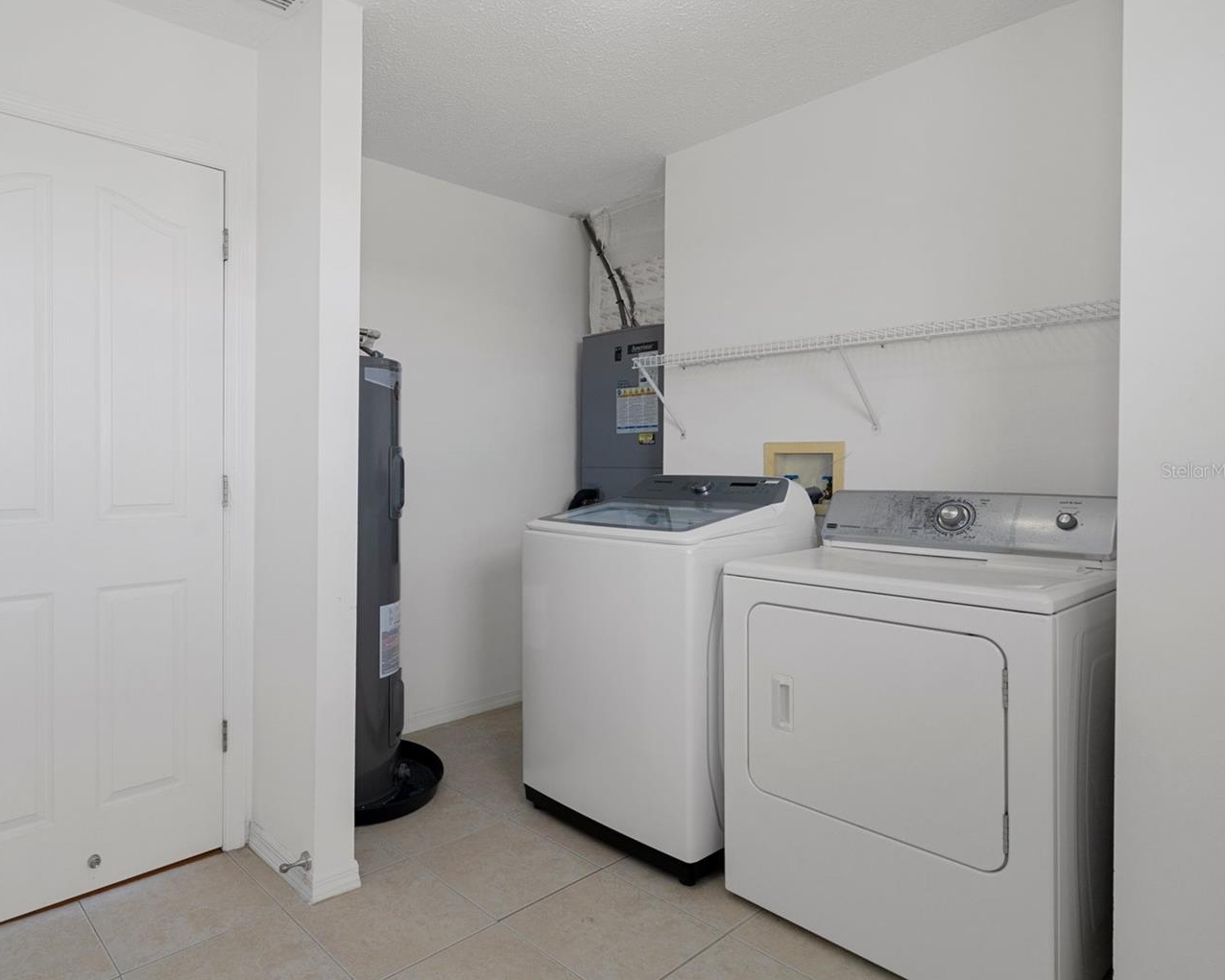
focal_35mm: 20
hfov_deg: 79.3
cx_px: 479
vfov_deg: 68.1
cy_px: 470
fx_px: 725
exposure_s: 1/10
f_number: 8
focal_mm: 17
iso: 320
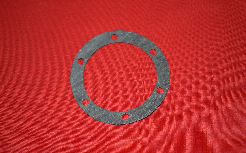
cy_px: 82
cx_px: 122
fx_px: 416
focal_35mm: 62
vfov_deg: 21.0
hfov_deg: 33.0
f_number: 5
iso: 160
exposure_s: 1/25
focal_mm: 40
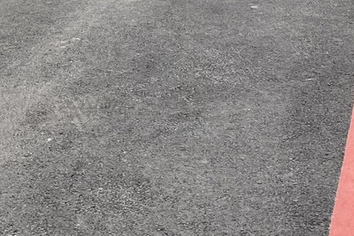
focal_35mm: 116
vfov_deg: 11.5
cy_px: -79
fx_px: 1141
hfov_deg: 17.6
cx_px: 168
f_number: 1.6
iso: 32
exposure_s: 1/1350
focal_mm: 4.2
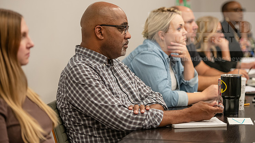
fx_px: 825
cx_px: 134
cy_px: 68
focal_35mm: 122
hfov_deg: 17.6
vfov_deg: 9.9
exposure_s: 1/200
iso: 1600
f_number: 2.8
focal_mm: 110
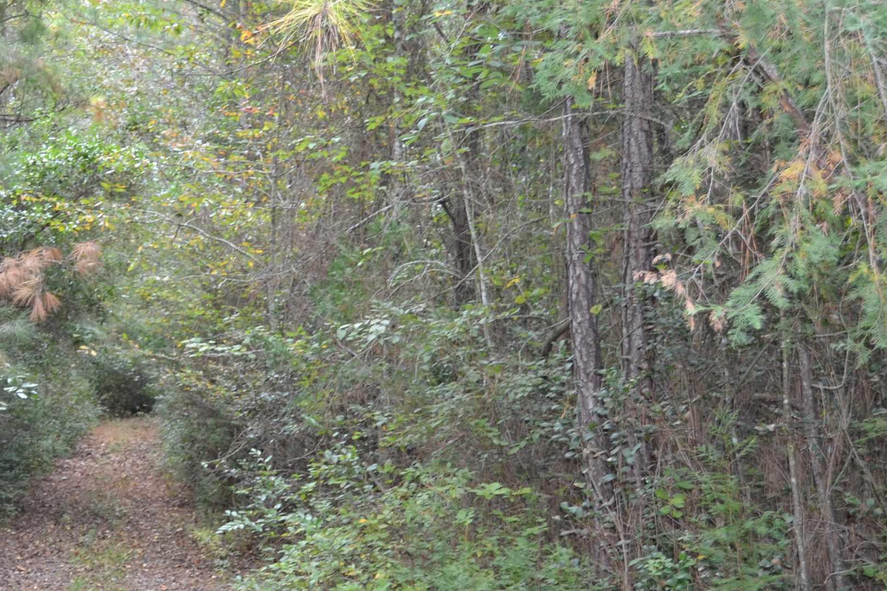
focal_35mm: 66
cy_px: 383
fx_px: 1625
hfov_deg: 29.0
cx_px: 51
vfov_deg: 20.6
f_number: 3.8
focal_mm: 23
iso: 560
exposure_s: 1/60
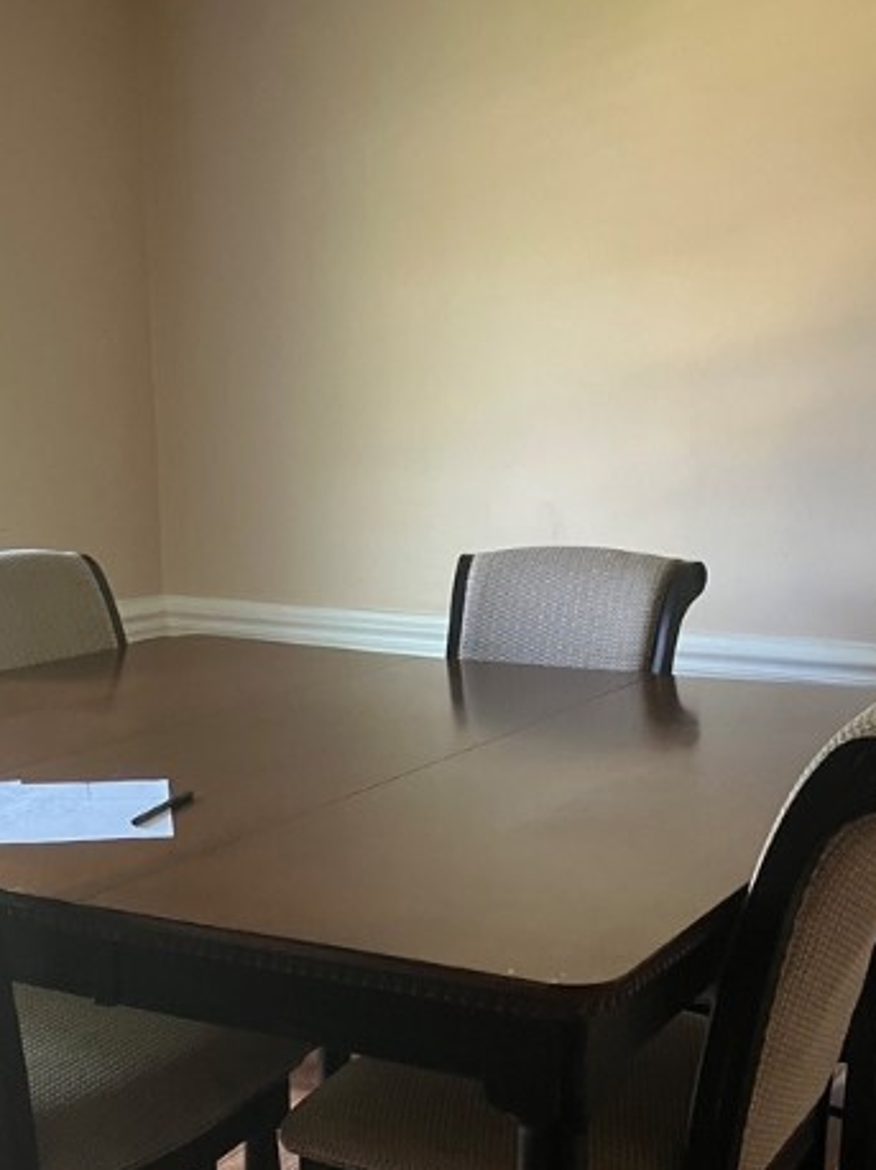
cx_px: 363
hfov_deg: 30.8
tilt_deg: -13.5
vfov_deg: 39.7
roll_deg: +0.2
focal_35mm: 47
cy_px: 833
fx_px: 1587
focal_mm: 3.99
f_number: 1.8
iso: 320
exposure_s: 1/40
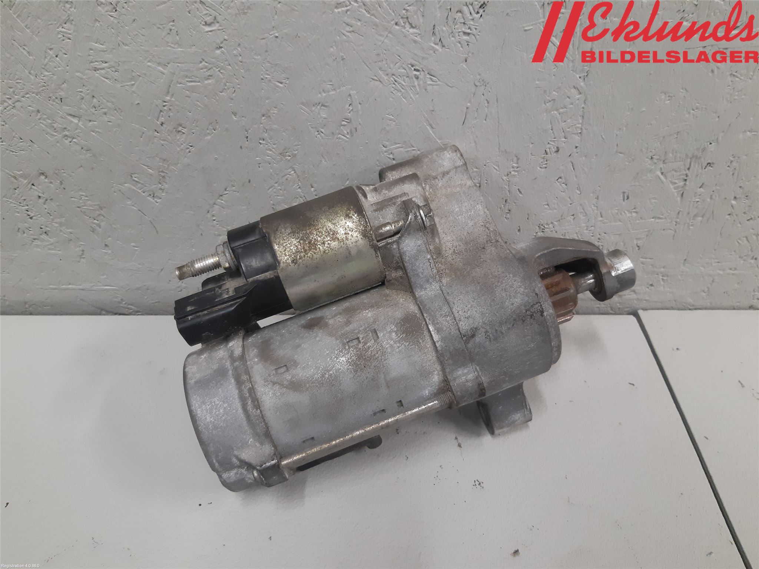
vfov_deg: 53.1
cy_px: 284
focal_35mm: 26
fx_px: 570
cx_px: 380
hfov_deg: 67.3
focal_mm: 3.93
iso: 200
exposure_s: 1/60
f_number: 1.7
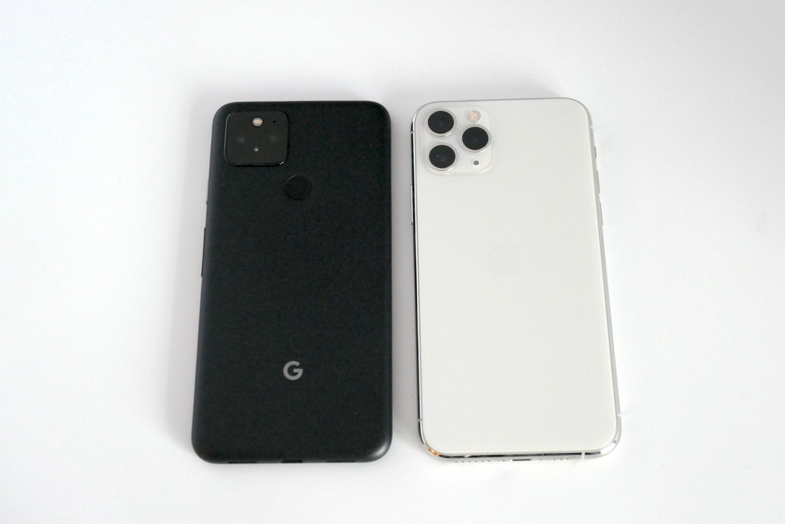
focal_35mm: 50
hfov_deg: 39.6
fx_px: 1090
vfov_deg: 27.0
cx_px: 406
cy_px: 262
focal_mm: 17.6
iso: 1600
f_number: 4.2
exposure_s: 1/80
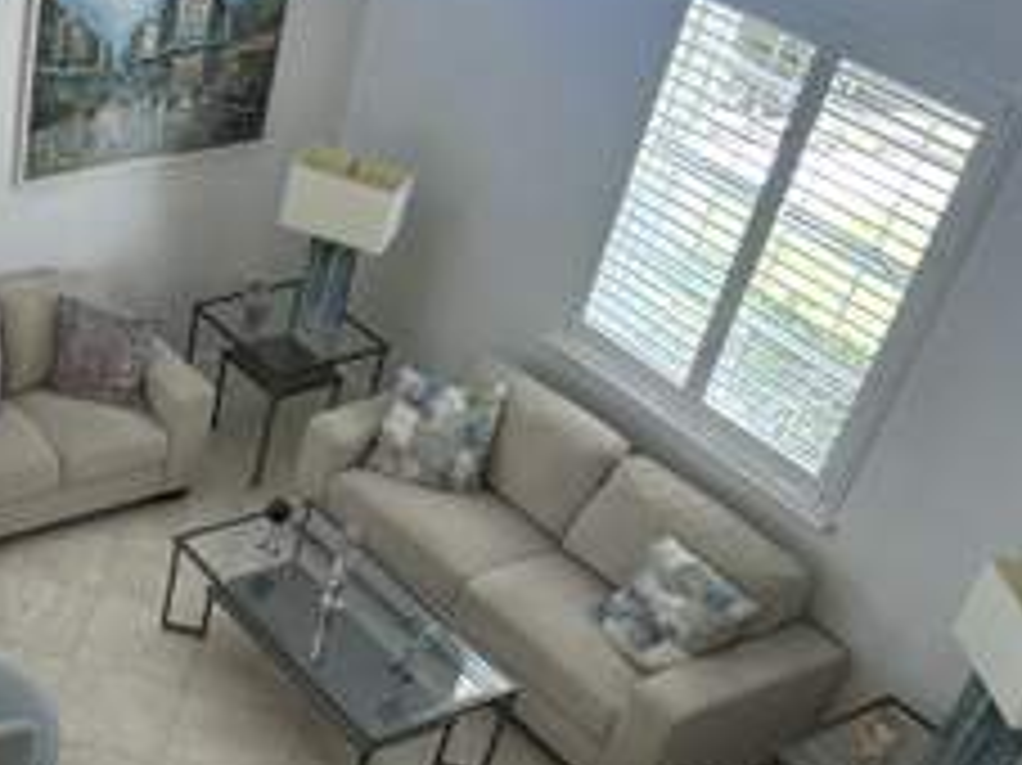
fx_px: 1623
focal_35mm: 55
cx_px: -14
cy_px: 596
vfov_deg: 26.1
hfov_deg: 32.1
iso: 80
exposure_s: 1/120
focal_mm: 5.7
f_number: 1.5
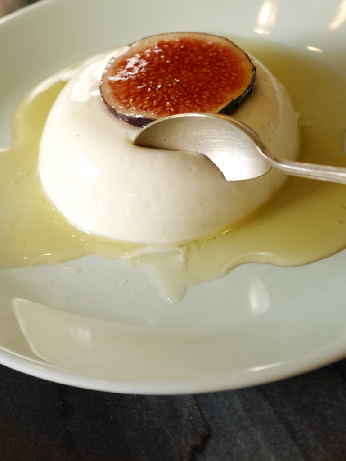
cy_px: 230
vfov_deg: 23.3
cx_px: 173
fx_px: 1119
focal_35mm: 84
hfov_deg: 17.6
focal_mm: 42
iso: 400
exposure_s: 1/80
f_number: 5.6
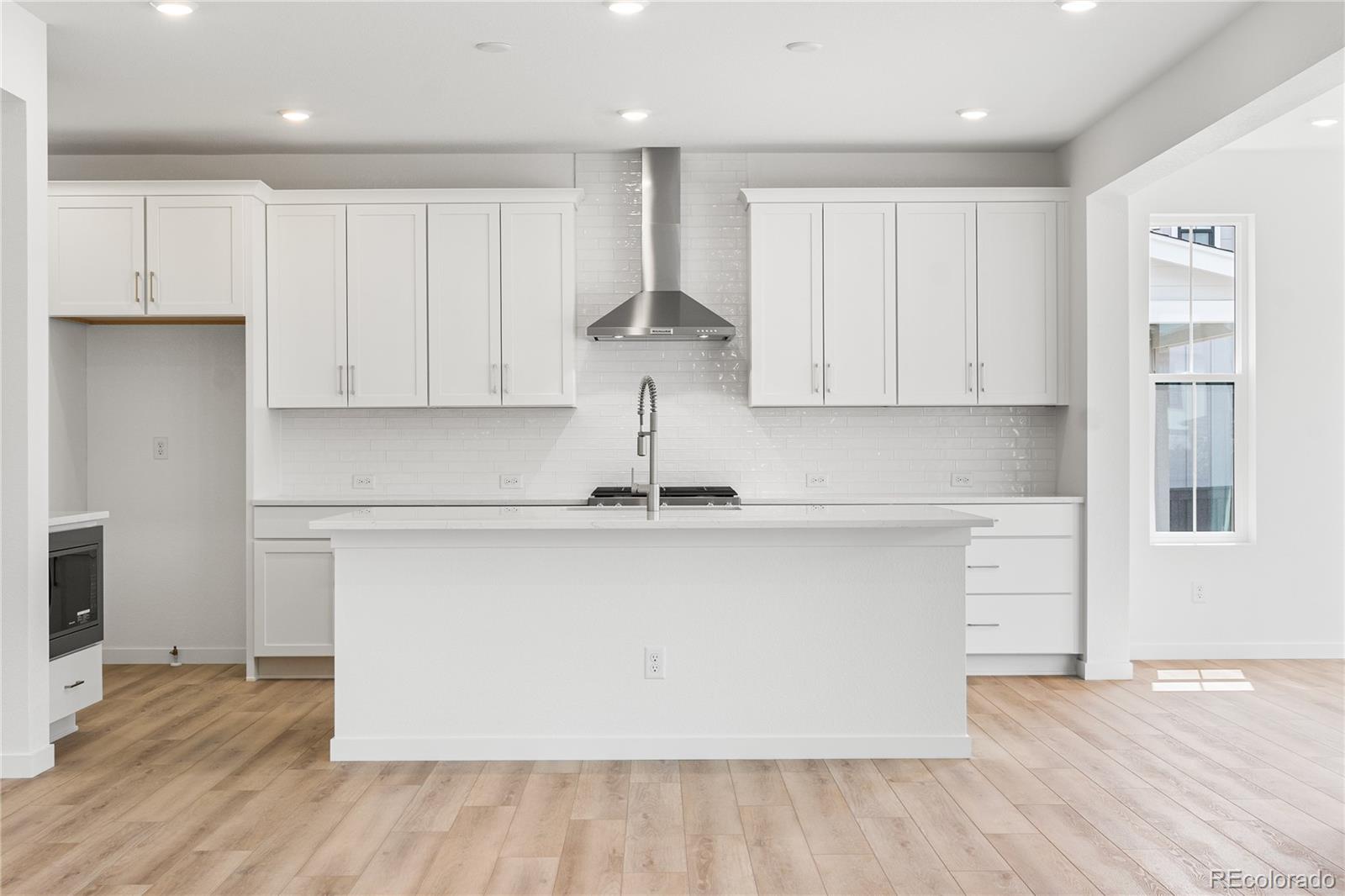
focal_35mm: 42
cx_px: 672
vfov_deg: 31.9
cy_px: 448
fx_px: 1569
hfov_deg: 46.4
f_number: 8
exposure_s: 1/20
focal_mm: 28.5
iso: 160
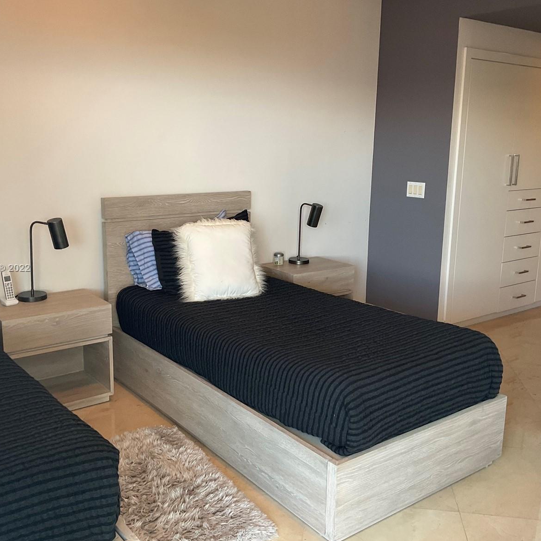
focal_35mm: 35
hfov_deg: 47.2
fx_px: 619
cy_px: 269
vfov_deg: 47.2
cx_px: 252
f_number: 1.8
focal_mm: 3
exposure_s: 1/60
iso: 64
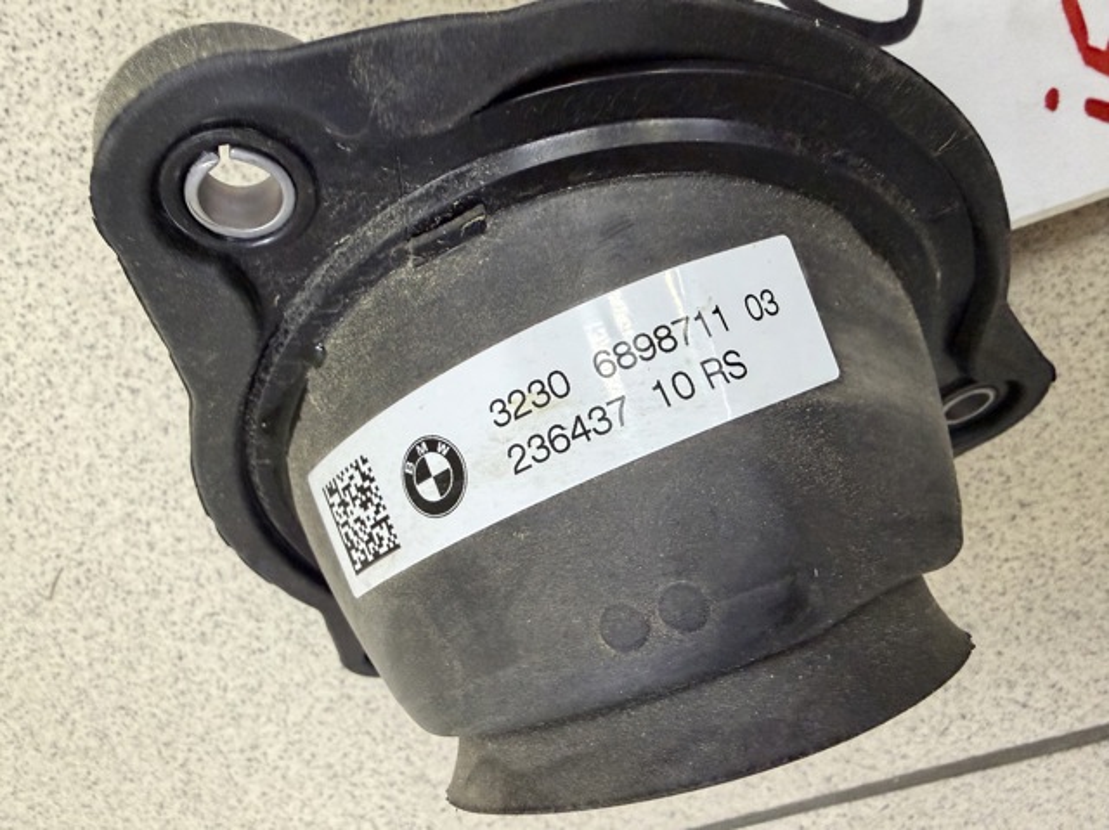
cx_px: 554
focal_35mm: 24
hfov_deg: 71.6
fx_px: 768
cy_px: 415
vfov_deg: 56.8
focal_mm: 2.22
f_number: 2.2
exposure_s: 1/50
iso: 500
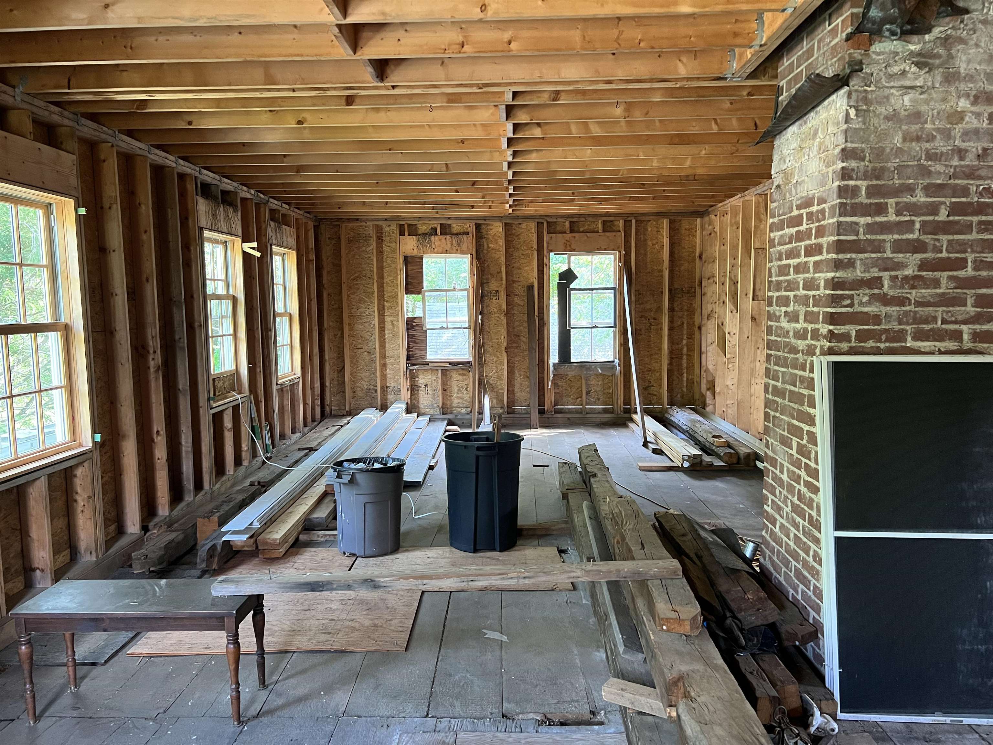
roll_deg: +0.6
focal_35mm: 26
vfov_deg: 53.1
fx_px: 746
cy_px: 372
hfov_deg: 67.3
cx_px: 496
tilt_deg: -6.2
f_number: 1.5
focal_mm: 5.7
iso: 500
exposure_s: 1/60
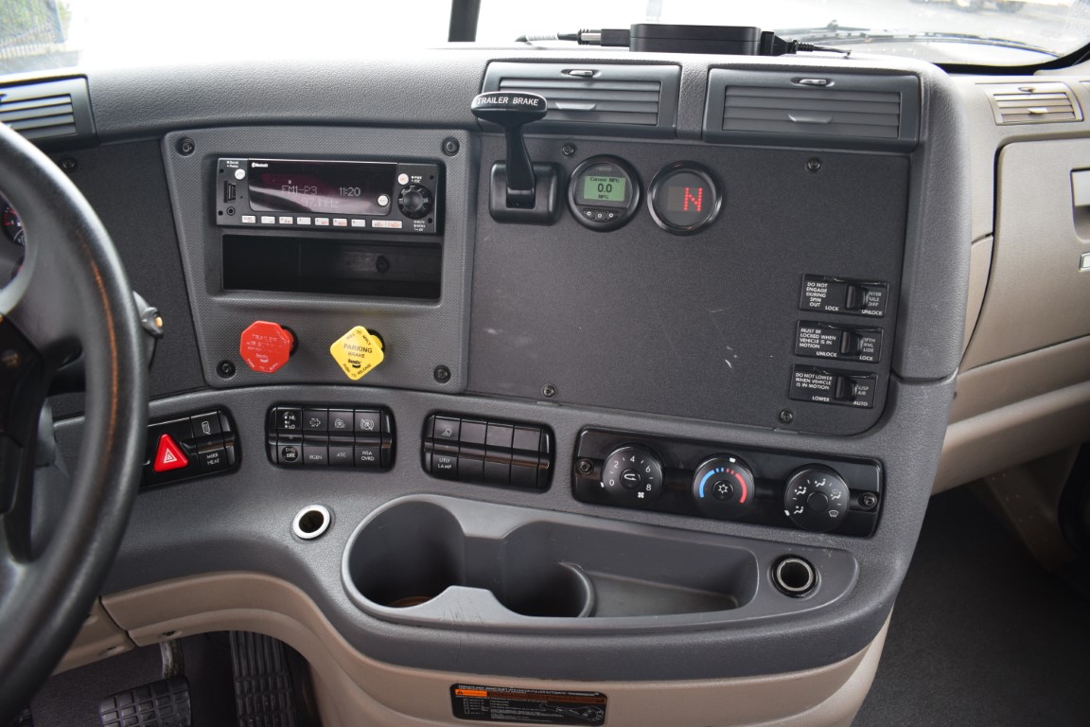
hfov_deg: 67.4
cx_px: 545
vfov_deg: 47.9
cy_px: 364
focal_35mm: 27
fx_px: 817
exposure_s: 1/60
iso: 640
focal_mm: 18
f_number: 4
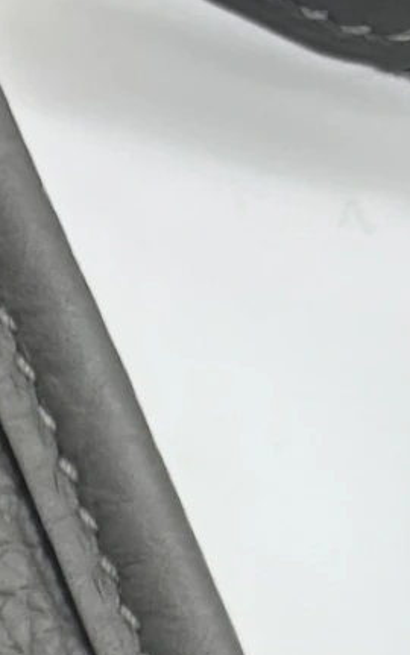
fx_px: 3236
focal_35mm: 181
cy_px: 2101
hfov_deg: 6.6
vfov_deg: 8.9
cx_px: -776
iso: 64
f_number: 1.6
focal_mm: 5.96
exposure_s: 1/135
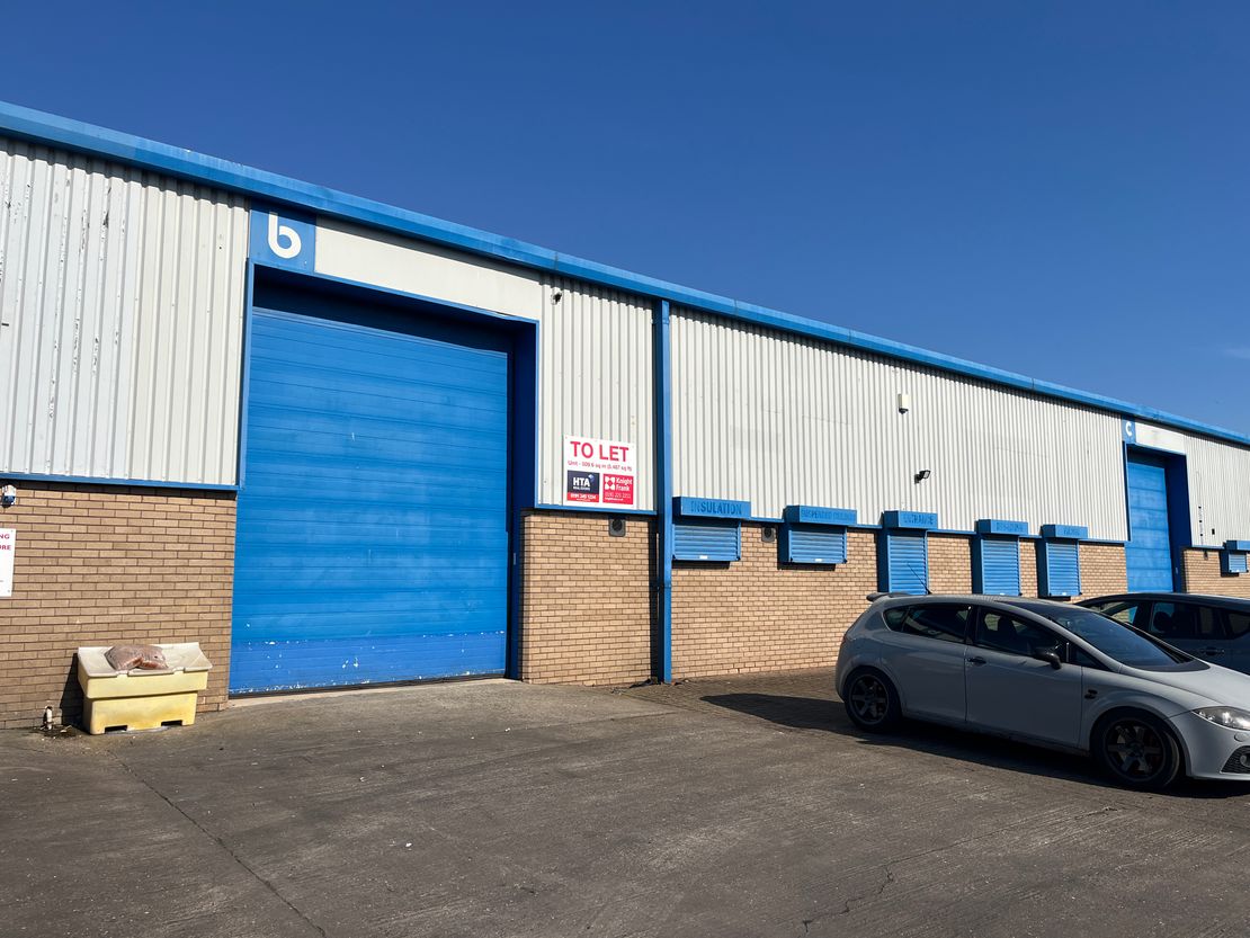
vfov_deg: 53.1
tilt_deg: +5.9
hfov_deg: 67.3
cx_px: 625
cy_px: 469
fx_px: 939
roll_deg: +0.7
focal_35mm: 26
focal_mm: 5.1
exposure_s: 1/6897
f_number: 1.6
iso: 50
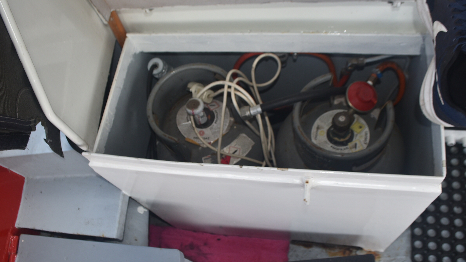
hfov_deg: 61.0
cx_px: 235
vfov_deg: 36.7
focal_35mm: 32
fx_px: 395
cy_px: 137
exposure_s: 1/125
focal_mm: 20
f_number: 5.6
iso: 140
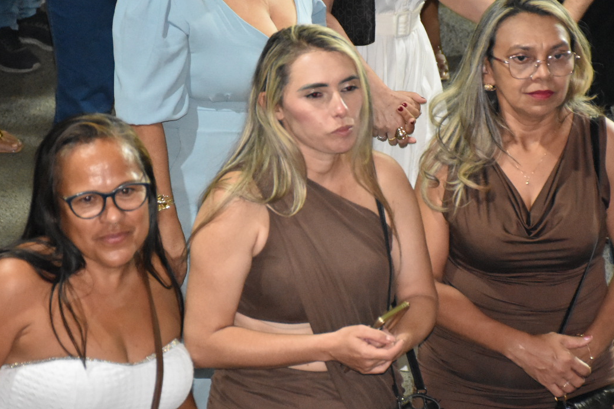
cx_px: 321
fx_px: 3391
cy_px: 235
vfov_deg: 6.9
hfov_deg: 10.3
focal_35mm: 199
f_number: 5.6
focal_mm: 85
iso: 5000
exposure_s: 1/100
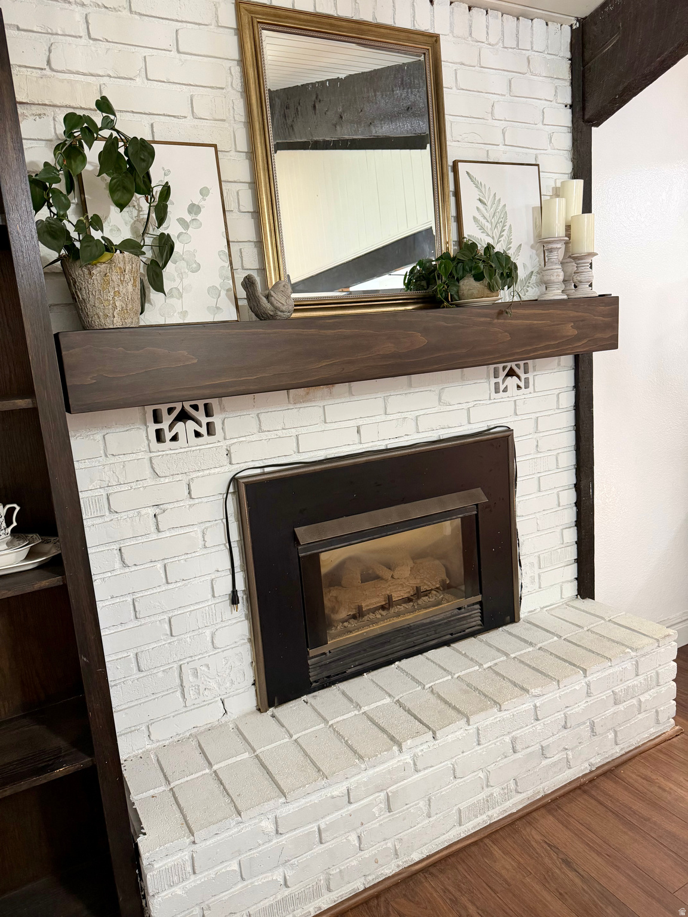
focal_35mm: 24
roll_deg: +4.1
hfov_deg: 56.8
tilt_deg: -11.6
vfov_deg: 71.6
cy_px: 458
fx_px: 636
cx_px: 344
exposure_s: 1/60
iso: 320
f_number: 1.78
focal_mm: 6.76
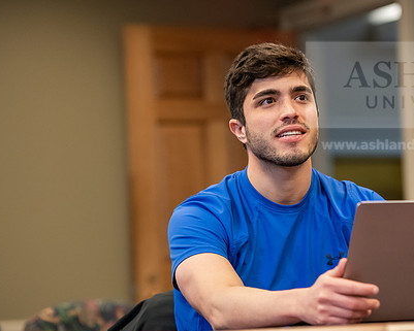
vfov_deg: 10.2
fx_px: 1863
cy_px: 167
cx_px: 275
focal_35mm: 152
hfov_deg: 12.7
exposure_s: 1/200
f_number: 3.2
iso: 2000
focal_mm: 112
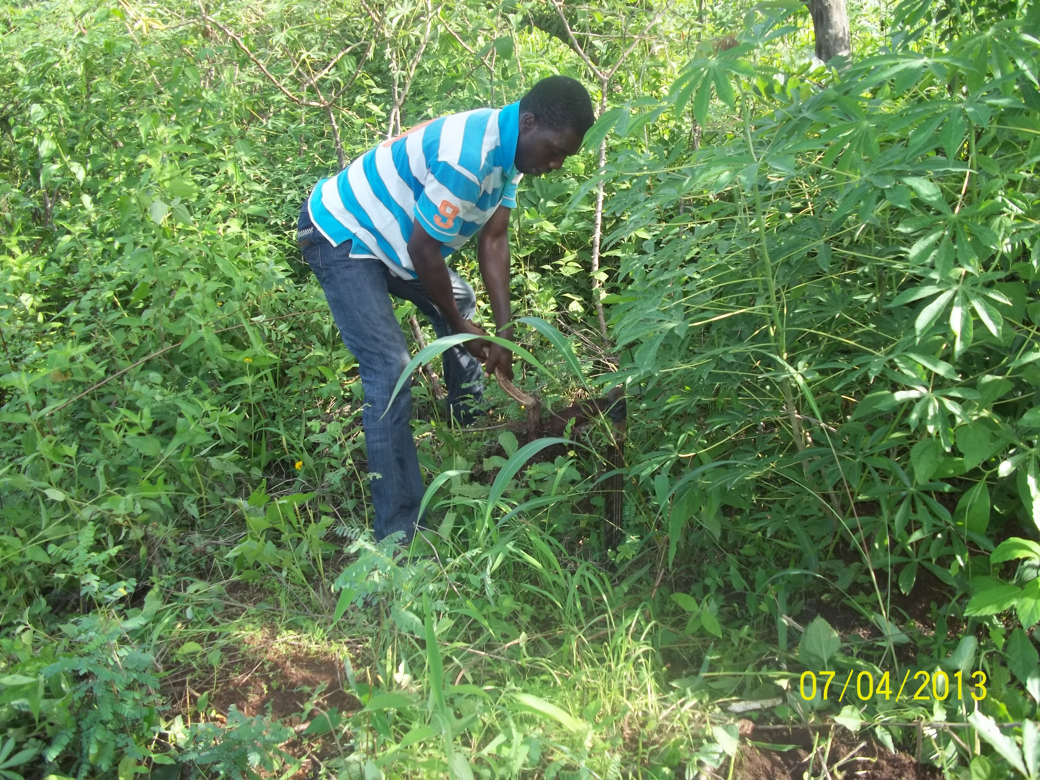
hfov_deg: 56.8
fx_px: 961
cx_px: 520
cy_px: 390
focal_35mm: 32
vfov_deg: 44.2
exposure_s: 1/160
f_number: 2.9
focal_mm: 5.7
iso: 64
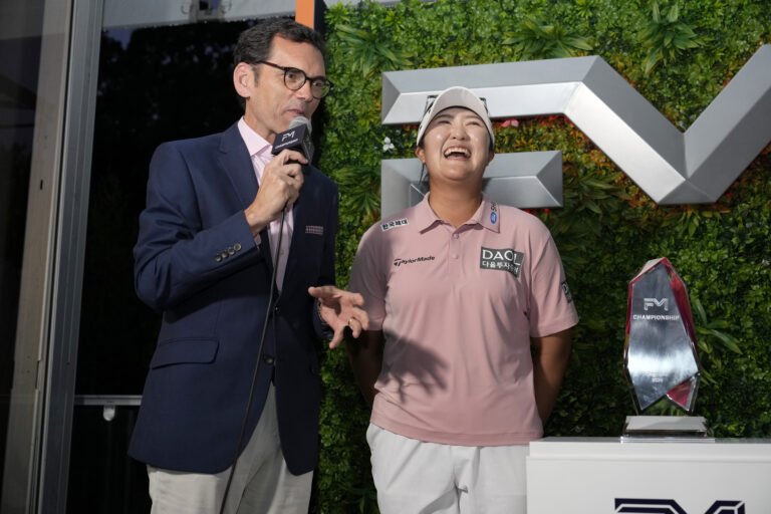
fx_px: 899
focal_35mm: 42
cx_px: 386
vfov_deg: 31.9
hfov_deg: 46.4
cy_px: 257
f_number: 4.5
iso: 2000
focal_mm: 42
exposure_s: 1/200
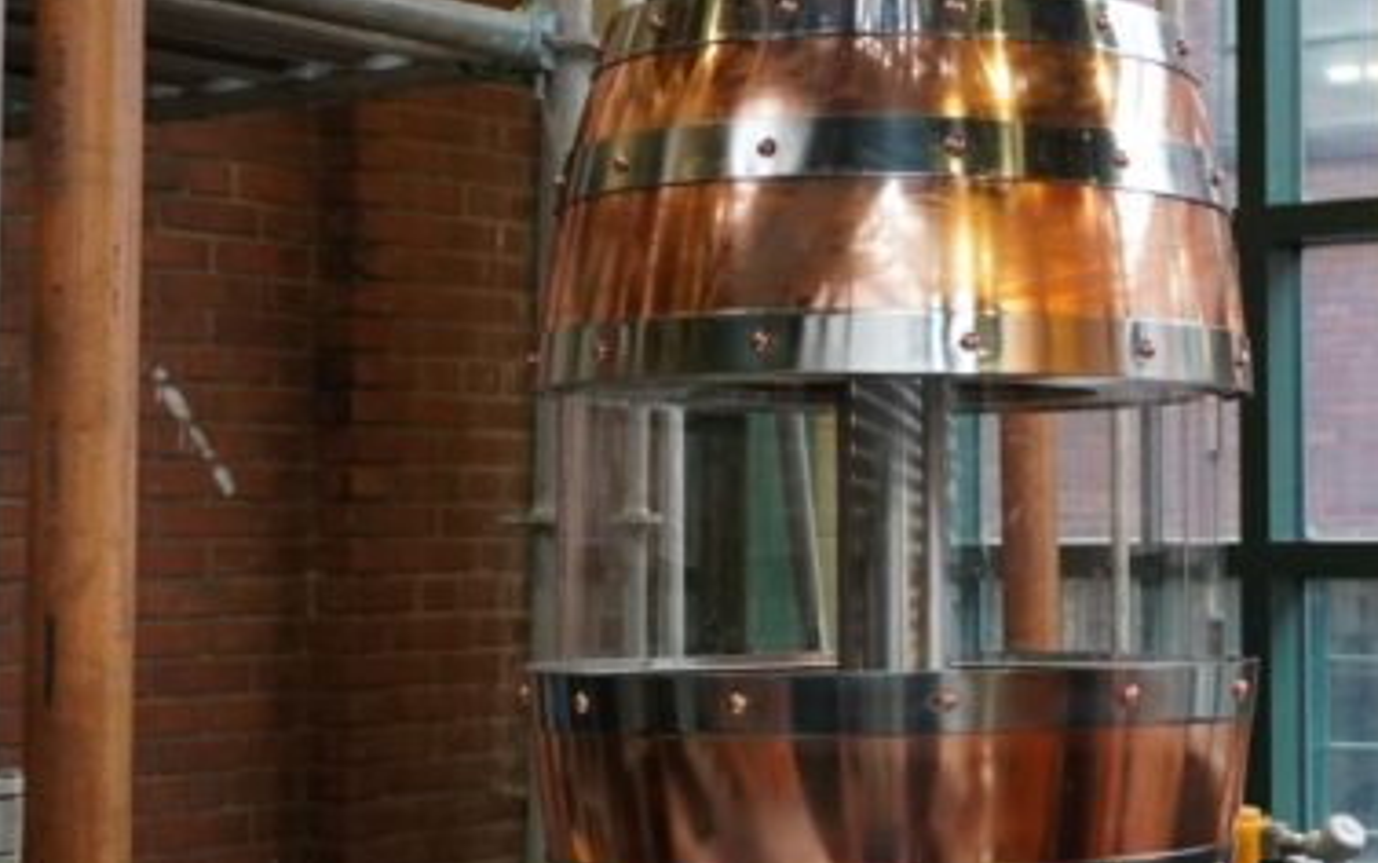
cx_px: 1214
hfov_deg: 24.0
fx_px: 3157
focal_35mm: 84
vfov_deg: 15.5
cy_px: 333
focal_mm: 27
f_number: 4.5
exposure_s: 1/160
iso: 1600
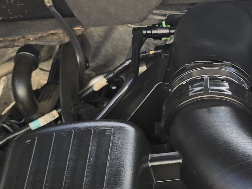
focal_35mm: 112
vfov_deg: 13.2
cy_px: 81
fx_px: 815
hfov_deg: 16.9
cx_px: 294
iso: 20
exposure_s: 1/180
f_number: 1.7
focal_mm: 6.3
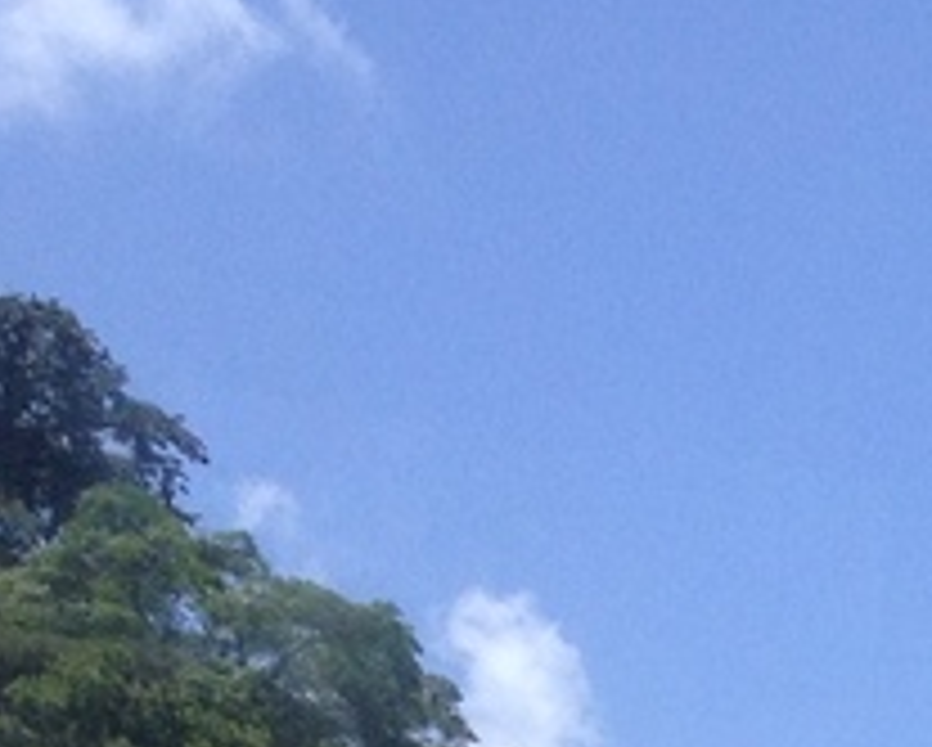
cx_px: 2584
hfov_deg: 8.5
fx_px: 5467
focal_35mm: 198
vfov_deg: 7.2
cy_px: 1980
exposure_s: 1/824
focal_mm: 4.28
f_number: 2.4
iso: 50
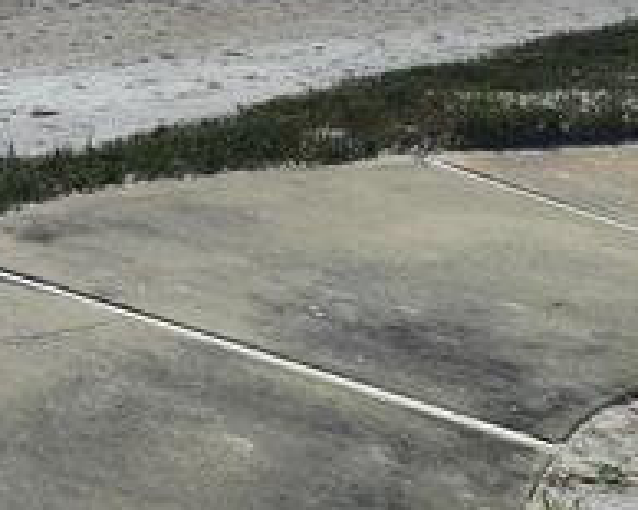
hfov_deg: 20.6
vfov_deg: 18.8
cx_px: -405
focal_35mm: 74
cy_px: -197
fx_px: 1397
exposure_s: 1/2027
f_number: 1.8
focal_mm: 6.4
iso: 12
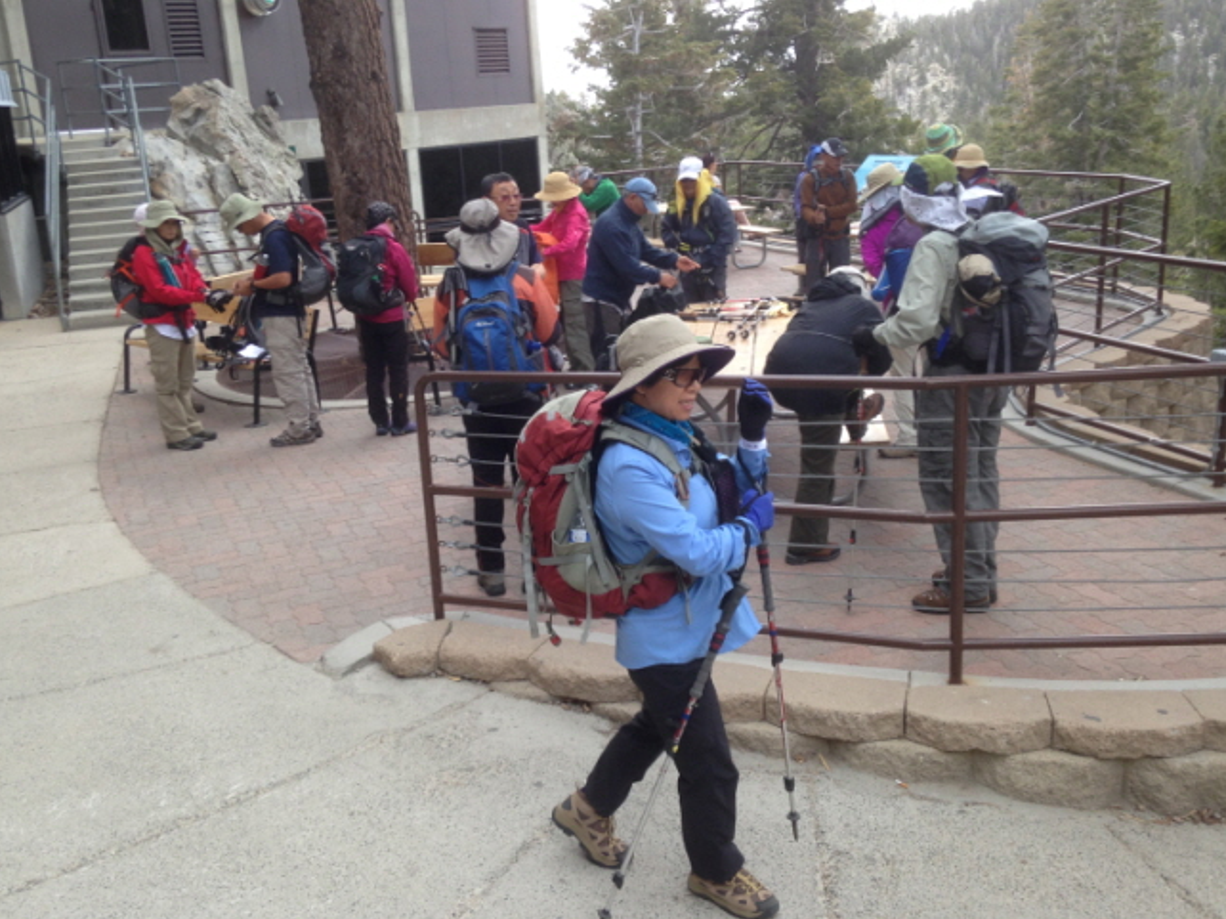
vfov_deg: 39.6
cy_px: 456
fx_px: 1275
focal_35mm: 36
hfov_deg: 51.4
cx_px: 598
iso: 50
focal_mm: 4.12
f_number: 2.4
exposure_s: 1/145
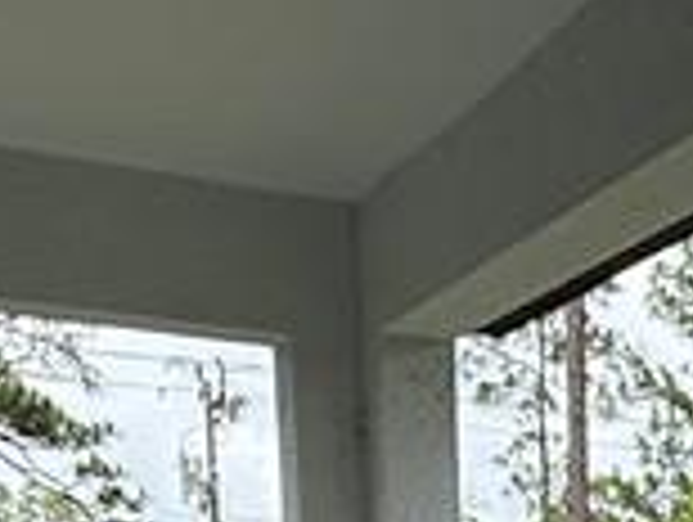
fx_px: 1865
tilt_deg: -10.7
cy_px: 1107
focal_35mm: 93
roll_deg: +0.8
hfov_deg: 19.4
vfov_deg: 13.3
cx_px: 909
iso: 64
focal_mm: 2.22
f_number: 2.2
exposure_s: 1/602
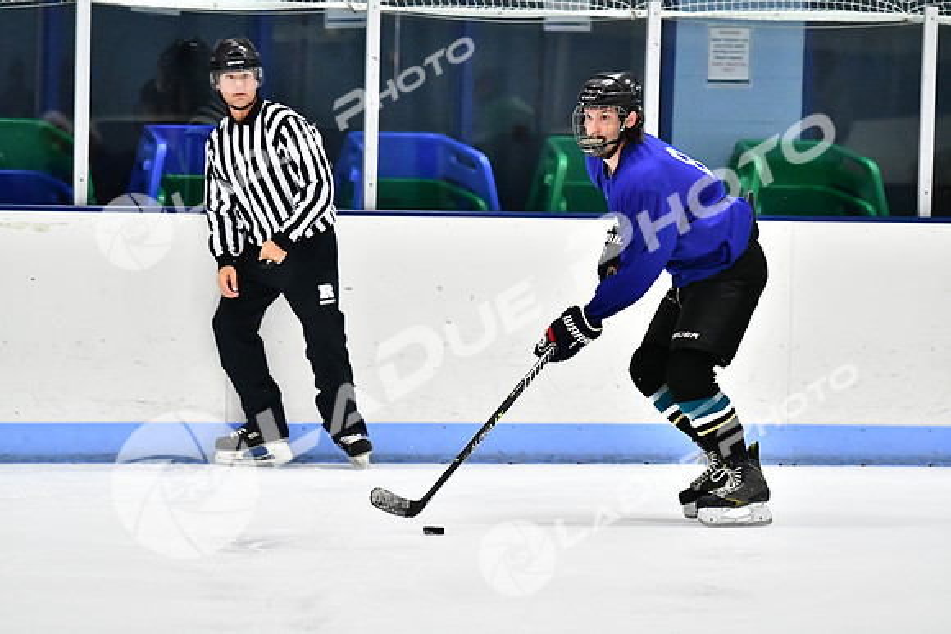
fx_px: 5152
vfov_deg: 7.0
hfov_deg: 10.5
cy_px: 317
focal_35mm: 195
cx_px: 476
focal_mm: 130
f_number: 2.8
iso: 8000
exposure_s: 1/1600
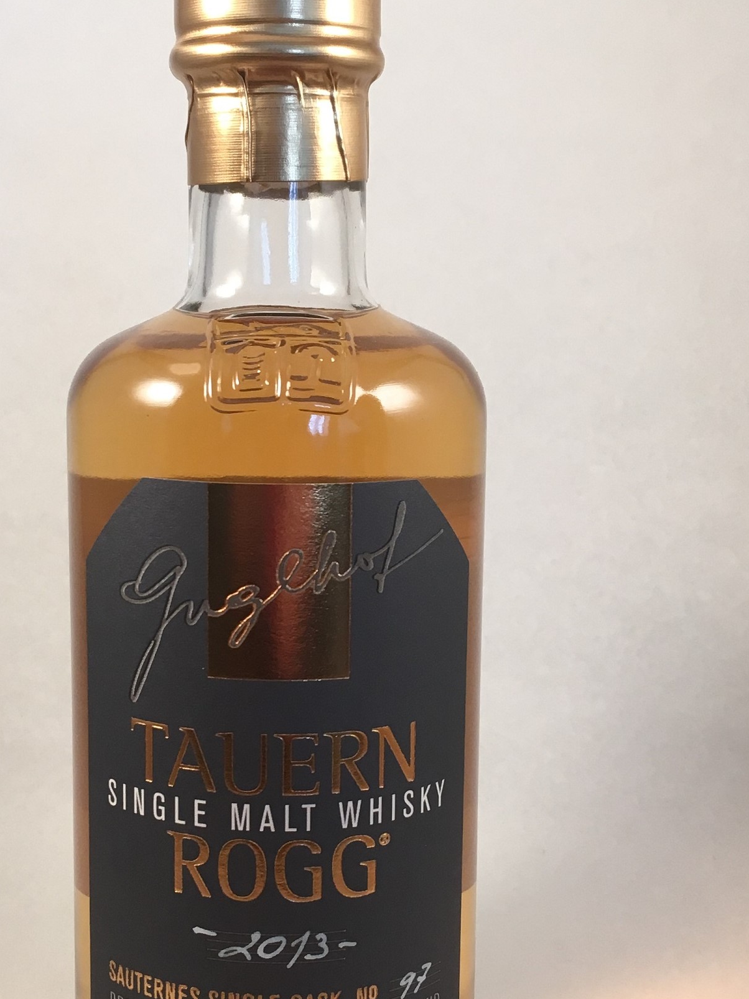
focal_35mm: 40
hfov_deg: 35.7
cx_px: 277
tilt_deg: -9.6
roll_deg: +1.0
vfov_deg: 46.7
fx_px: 1154
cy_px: 558
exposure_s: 1/33
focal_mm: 4.15
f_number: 2.2
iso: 32
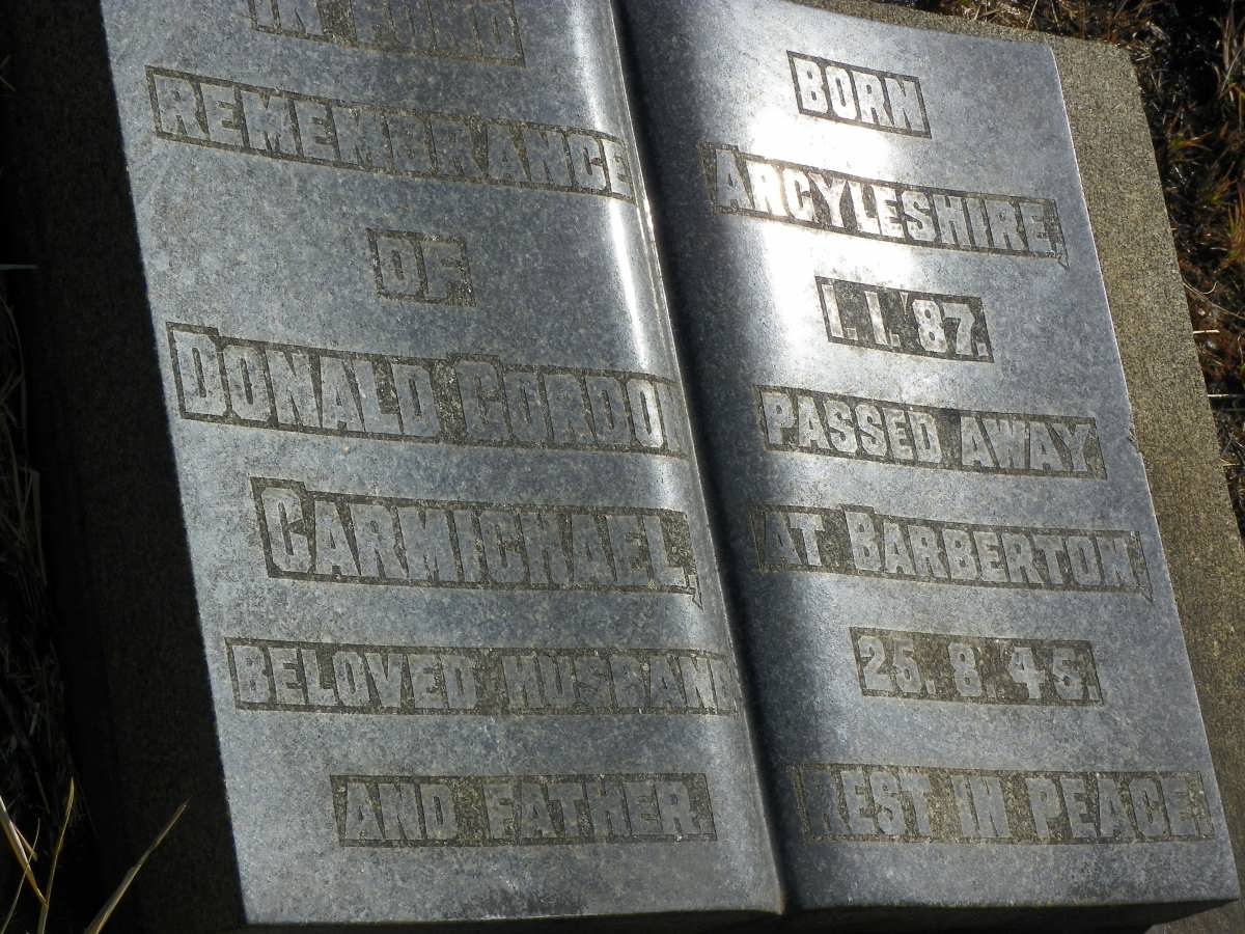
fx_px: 3776
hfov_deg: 18.7
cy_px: 467
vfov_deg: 14.1
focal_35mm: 105
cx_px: 622
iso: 64
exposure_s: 1/320
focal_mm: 18.8
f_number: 6.3
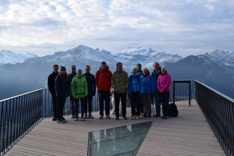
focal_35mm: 42
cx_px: 117
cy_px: 78
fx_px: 273
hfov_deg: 46.4
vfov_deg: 31.9
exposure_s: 1/320
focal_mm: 28
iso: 400
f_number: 10
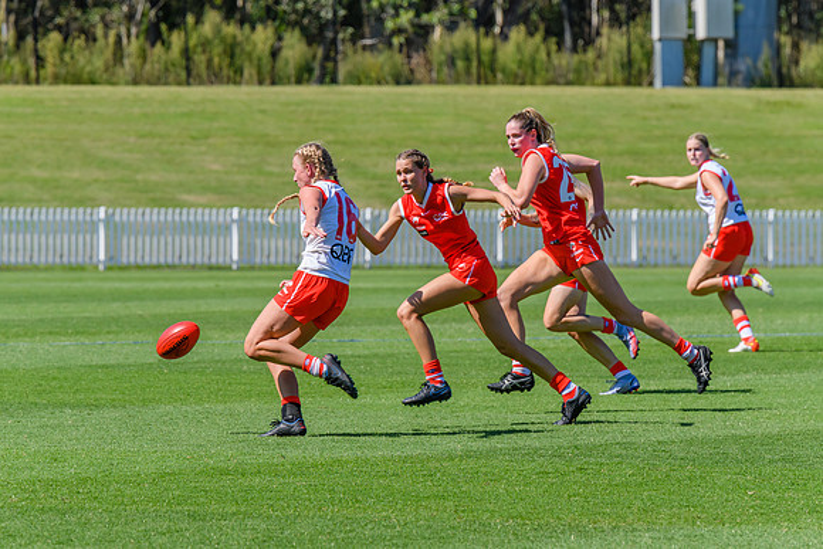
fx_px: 8239
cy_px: 271
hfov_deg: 5.7
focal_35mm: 360
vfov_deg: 3.8
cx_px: 389
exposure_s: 1/2000
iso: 800
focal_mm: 280
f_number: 7.1
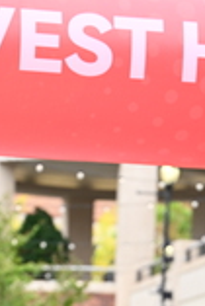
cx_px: 169
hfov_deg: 5.1
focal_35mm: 270
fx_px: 2301
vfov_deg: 7.5
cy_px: 431
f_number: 2.8
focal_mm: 77
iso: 640
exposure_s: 1/1600
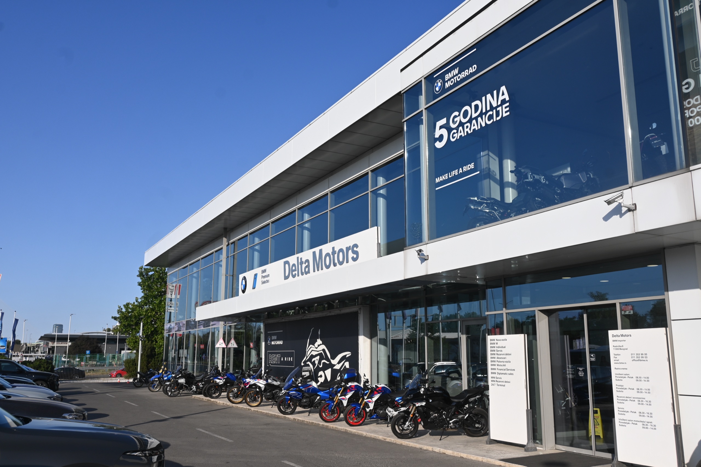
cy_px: 234
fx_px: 613
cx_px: 350
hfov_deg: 59.5
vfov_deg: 41.7
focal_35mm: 32
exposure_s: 1/400
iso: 100
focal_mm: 21
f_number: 7.1
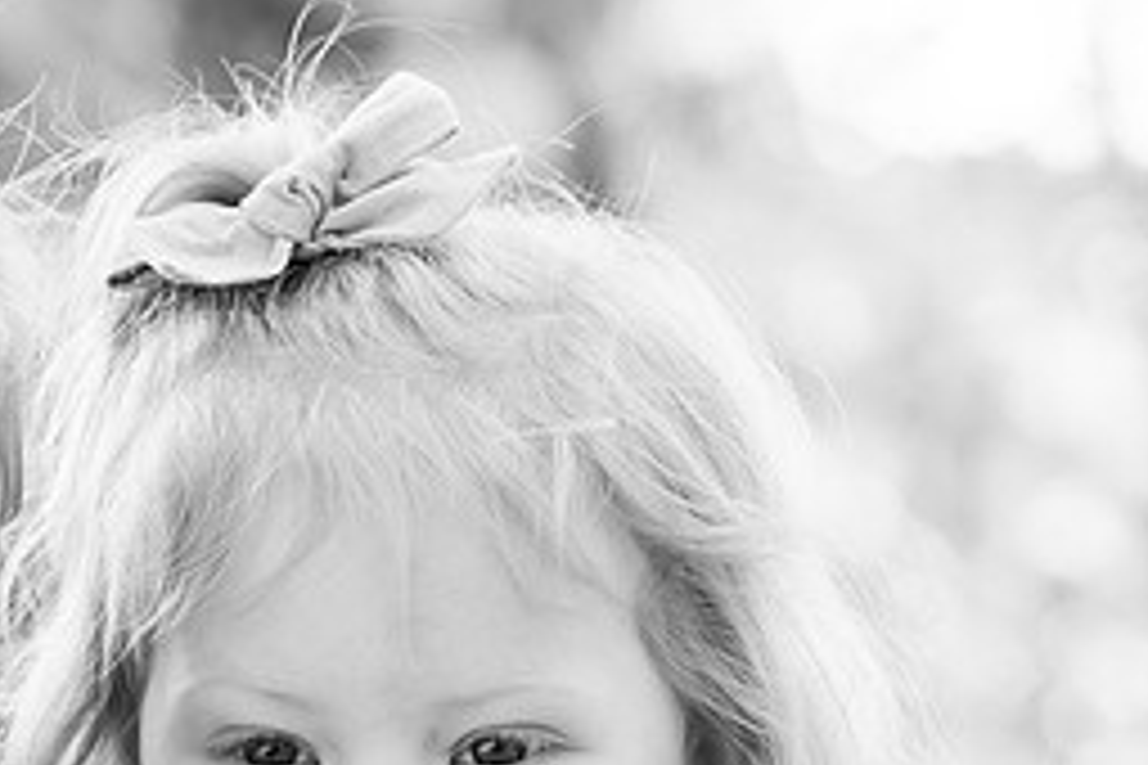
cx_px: 144
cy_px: 781
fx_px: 8864
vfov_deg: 4.9
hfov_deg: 7.4
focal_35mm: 278
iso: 500
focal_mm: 122
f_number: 4.5
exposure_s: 1/250
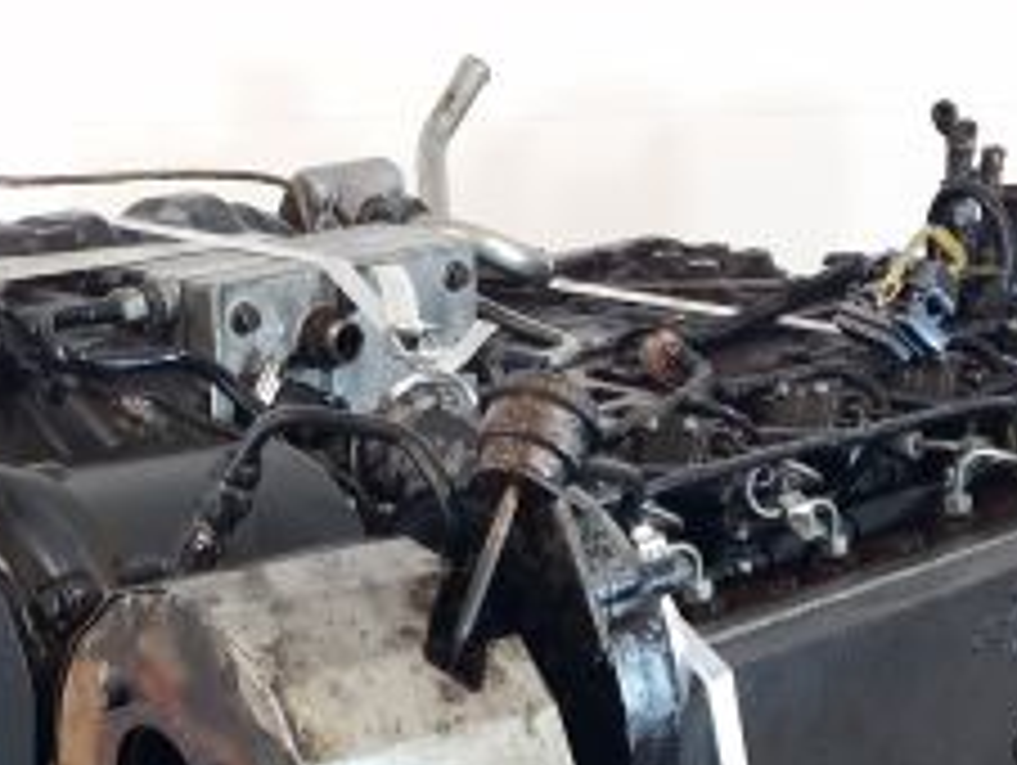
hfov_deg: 31.6
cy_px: 810
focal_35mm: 61
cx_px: 486
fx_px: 1794
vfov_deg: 22.9
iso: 80
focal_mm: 6.4
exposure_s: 1/50
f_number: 1.8
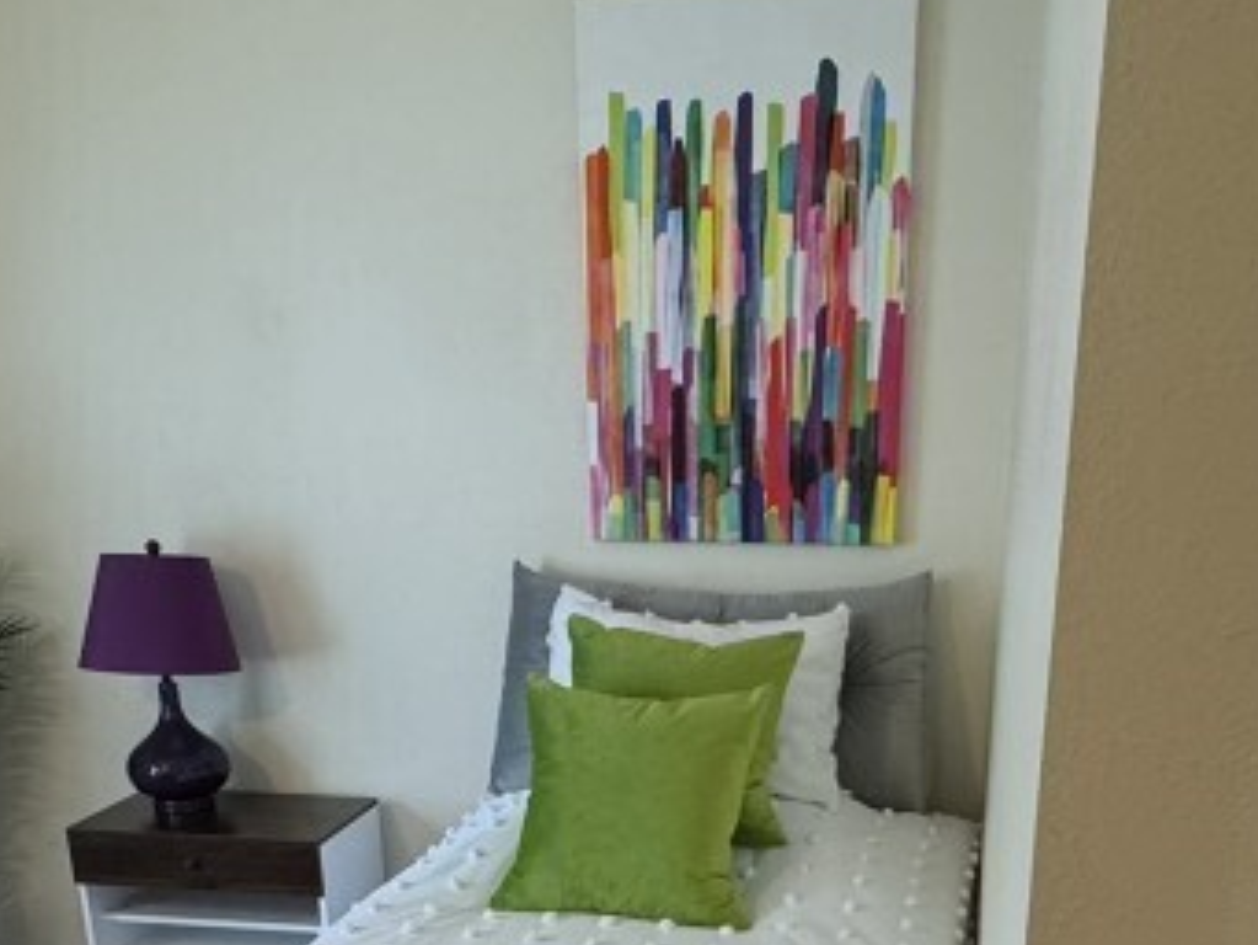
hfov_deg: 44.7
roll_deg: -0.5
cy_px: 1026
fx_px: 1527
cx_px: 690
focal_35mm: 42
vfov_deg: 30.8
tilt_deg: -23.7
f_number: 2.2
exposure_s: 1/120
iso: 320
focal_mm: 2.22
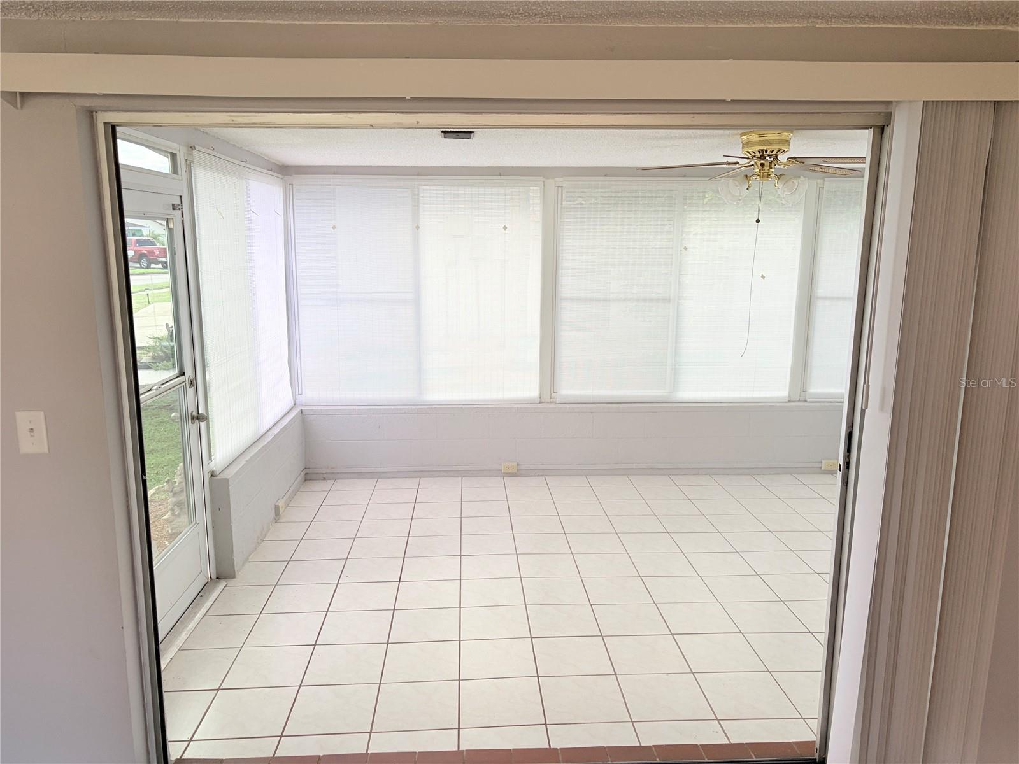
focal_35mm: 26
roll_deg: +0.7
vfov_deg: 53.1
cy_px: 382
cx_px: 510
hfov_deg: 67.3
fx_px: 765
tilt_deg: -10.8
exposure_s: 1/120
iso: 100
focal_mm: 5.96
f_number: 1.6
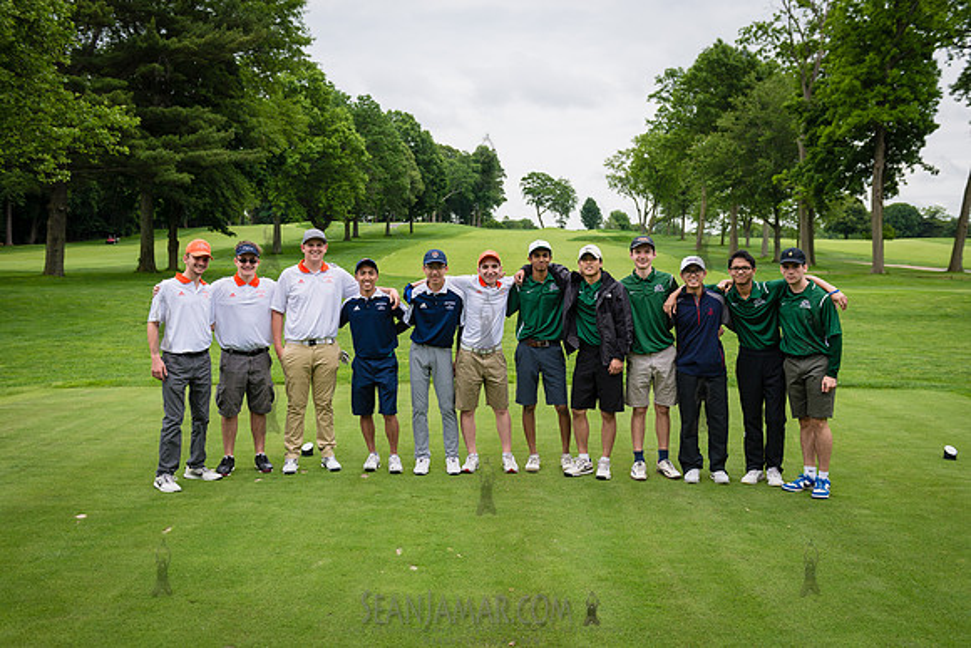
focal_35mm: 35
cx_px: 486
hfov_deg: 54.1
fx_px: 951
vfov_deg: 37.6
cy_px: 324
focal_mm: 34
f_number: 4
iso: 320
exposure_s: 1/1250
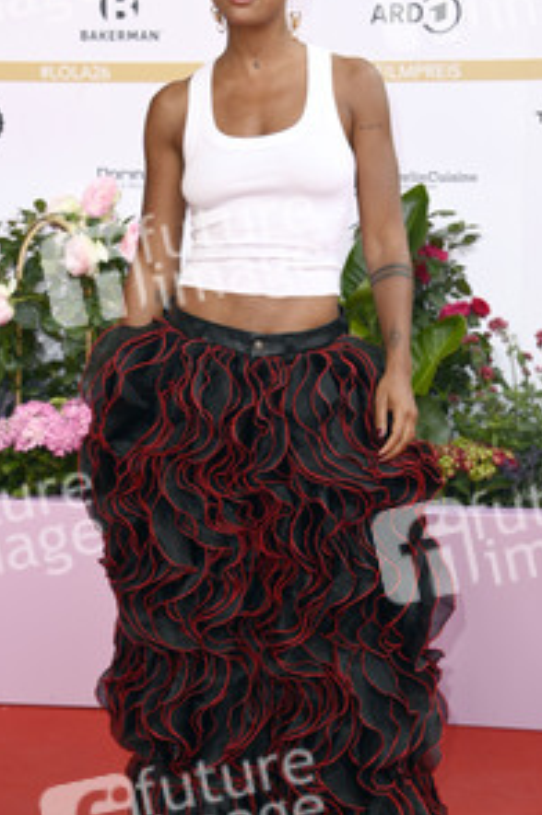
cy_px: 401
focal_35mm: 84
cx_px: 263
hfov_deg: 16.2
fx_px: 1901
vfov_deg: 24.2
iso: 640
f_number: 5.6
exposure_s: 1/250
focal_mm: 62
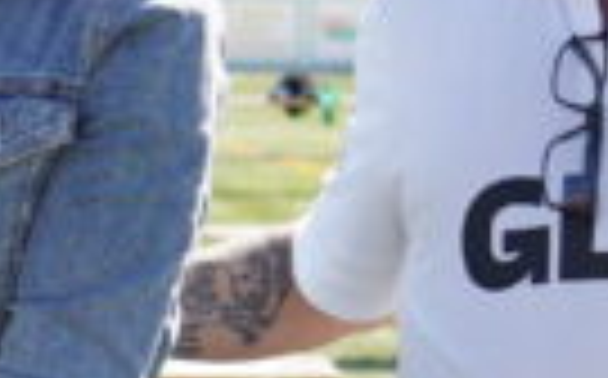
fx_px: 4237
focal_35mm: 256
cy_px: 551
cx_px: -653
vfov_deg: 5.1
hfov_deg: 7.8
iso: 100
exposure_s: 1/500
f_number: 3.2
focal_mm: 33
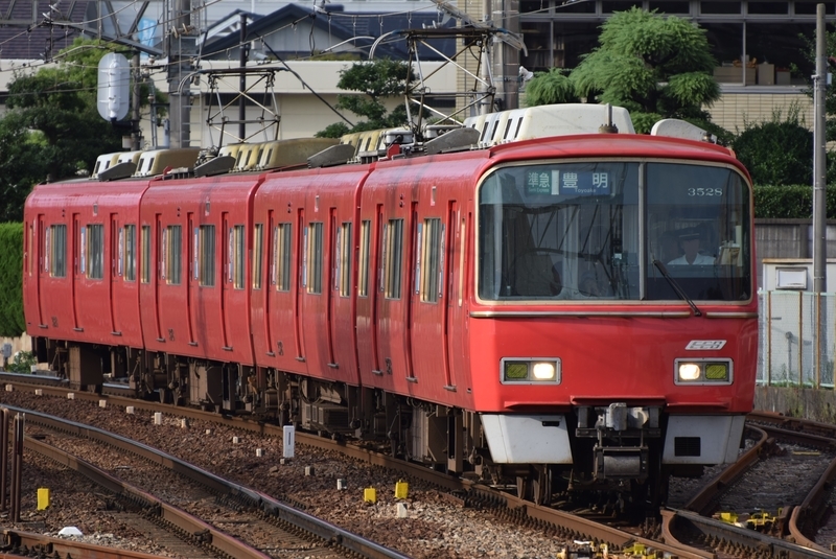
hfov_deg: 4.9
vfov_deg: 3.3
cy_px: 280
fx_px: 9762
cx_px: 418
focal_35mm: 420
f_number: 5.6
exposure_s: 1/400
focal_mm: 280
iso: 100
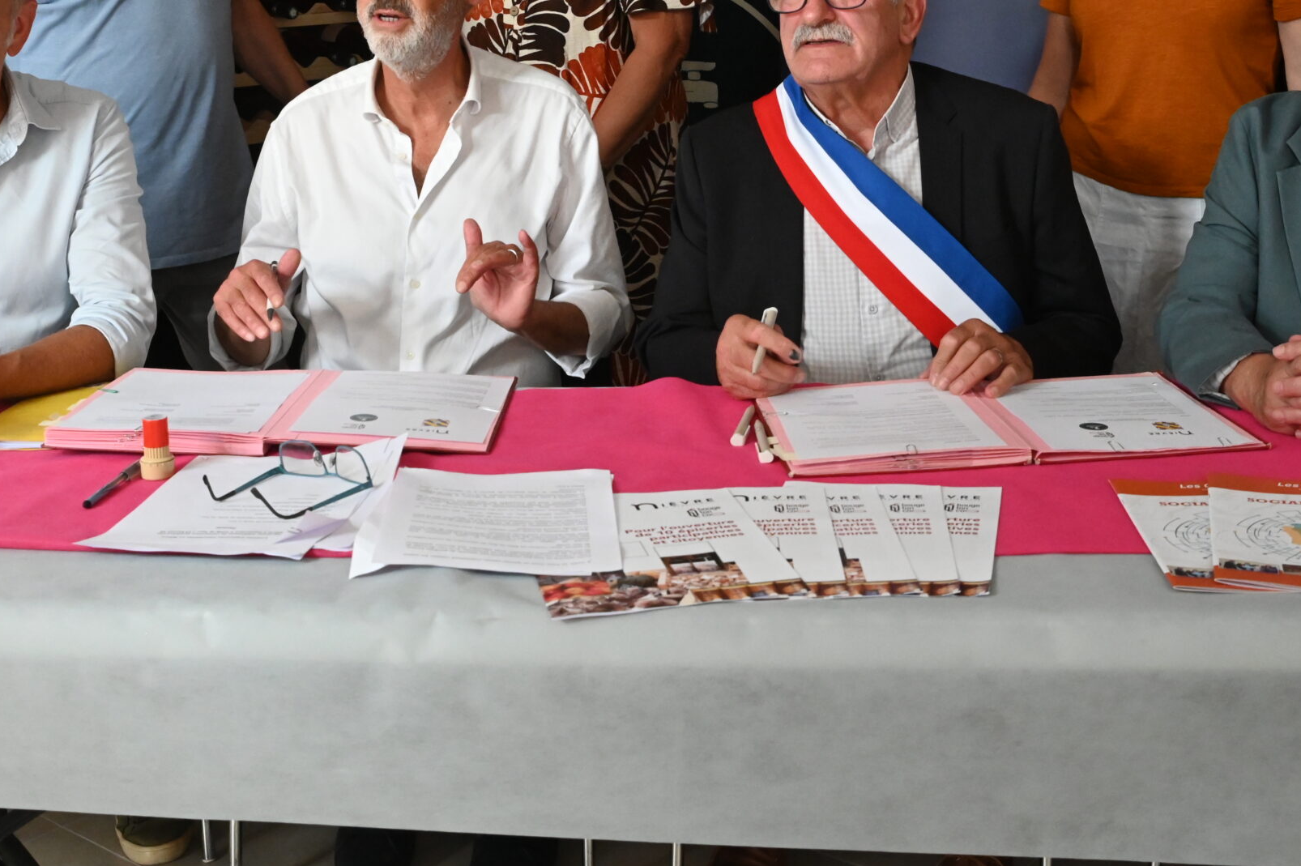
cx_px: 651
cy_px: 204
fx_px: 1842
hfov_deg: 38.9
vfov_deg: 26.1
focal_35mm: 51
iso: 8000
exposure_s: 1/250
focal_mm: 32
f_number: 8
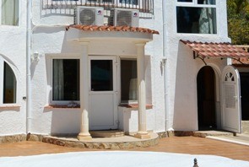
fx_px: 437
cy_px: 27
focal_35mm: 63
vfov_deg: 21.3
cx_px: 41
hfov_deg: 30.8
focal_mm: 11
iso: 100
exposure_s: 1/1250
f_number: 4.5
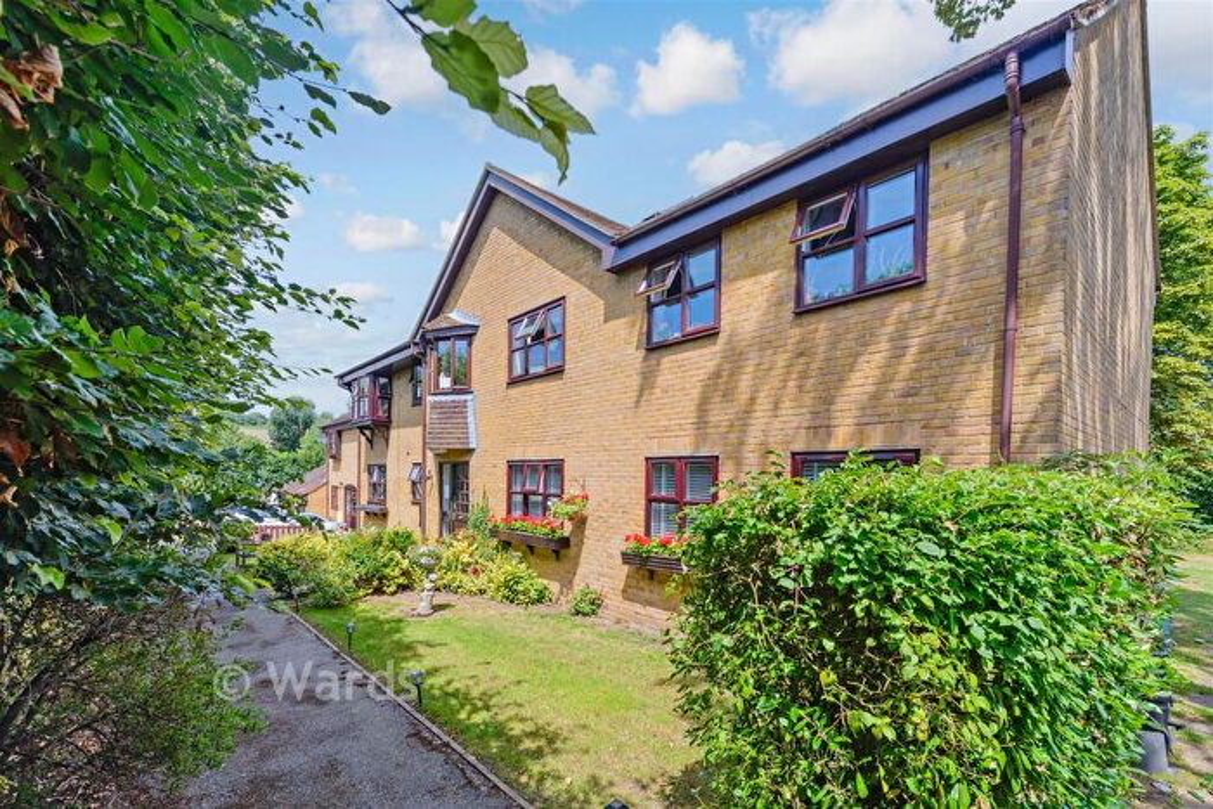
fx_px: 472
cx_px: 606
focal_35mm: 14
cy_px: 404
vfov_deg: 81.2
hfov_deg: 104.2
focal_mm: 14
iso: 100
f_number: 8
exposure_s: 1/200
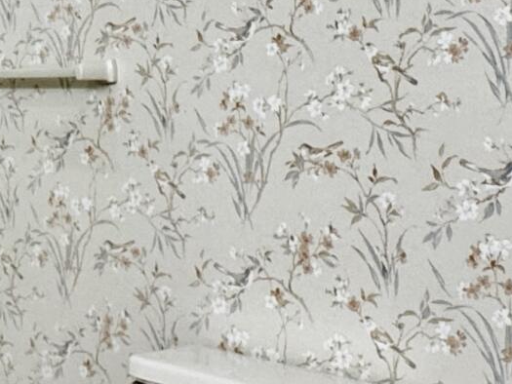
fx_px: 1184
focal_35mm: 80
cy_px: 61
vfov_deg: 18.2
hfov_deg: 23.2
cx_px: -20
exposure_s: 1/120
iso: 250
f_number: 2.2
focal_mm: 2.22
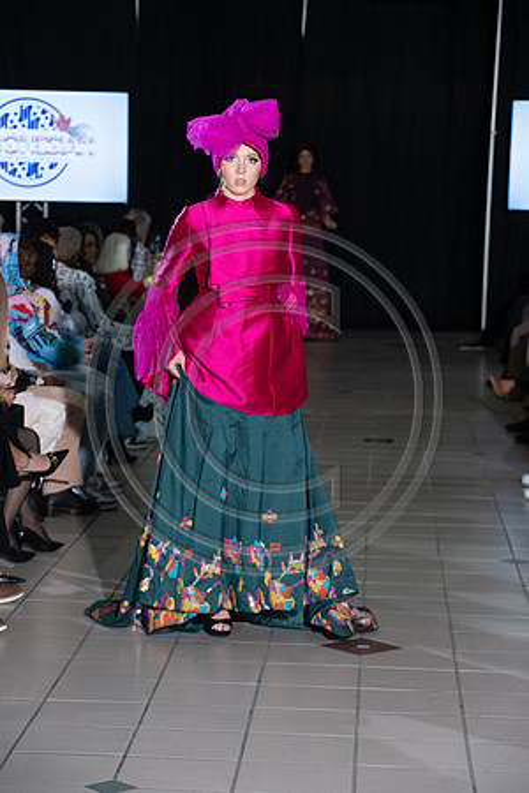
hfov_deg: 13.4
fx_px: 2248
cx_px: 264
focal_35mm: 102
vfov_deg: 20.0
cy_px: 396
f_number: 5.6
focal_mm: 102
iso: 1250
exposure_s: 1/160
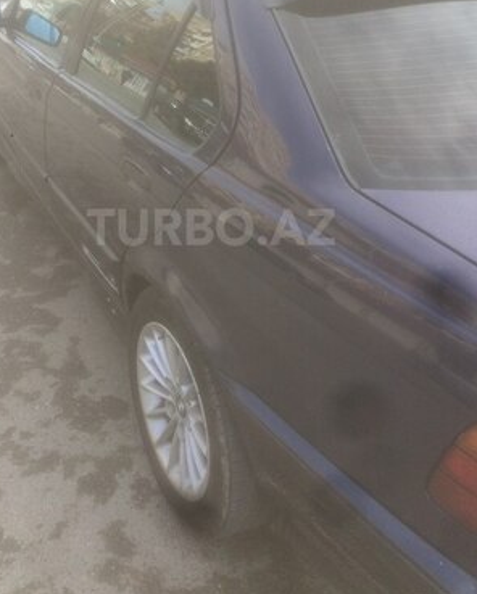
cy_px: 227
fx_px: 669
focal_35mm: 38
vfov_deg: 47.5
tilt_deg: -26.9
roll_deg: -2.2
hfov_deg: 39.2
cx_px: 211
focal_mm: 4.15
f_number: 2.2
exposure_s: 1/451
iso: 32
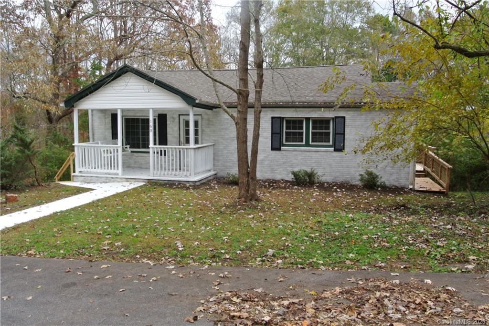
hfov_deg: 63.6
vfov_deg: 45.0
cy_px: 163
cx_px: 244
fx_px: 394
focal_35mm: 29
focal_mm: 11
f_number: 13
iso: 400
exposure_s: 1/60
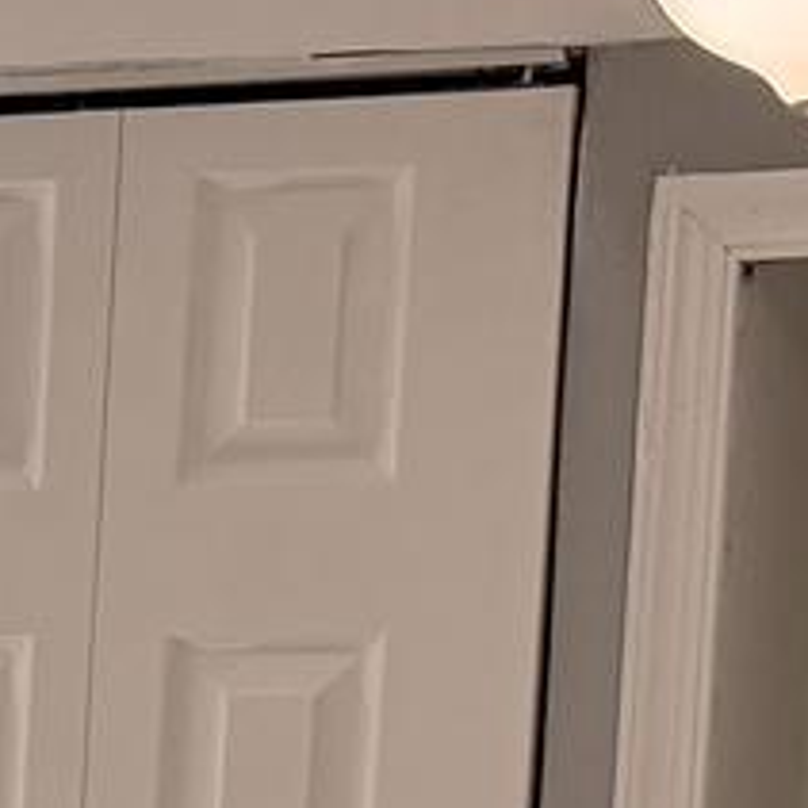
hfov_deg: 7.7
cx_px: -1356
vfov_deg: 8.0
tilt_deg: -9.4
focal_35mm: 206
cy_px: 1716
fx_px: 5440
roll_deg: +0.3
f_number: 1.78
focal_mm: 6.76
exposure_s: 1/215
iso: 160
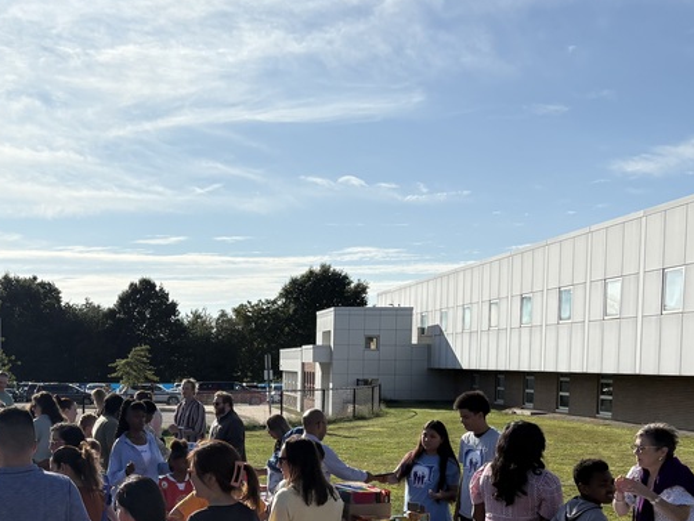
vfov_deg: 27.1
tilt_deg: -2.4
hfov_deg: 34.7
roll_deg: -0.3
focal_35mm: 53
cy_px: 401
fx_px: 1063
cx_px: 115
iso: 50
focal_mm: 5.96
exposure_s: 1/11905
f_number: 1.6
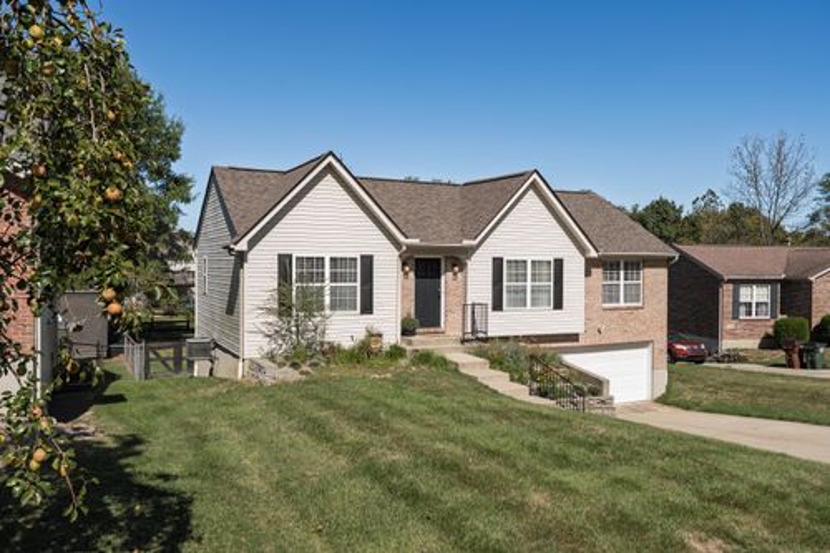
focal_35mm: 28
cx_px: 415
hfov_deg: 64.6
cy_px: 276
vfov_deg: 45.6
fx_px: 657
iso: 250
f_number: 10
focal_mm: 28.5
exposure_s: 1/640
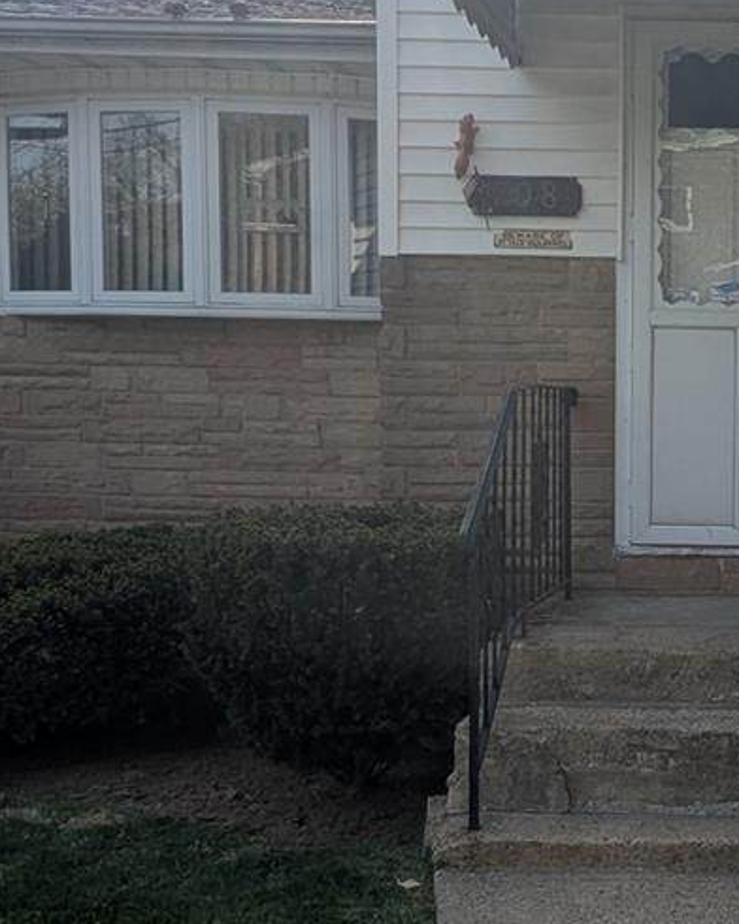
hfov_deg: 27.7
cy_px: 487
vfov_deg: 38.0
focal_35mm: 49
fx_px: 1340
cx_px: 844
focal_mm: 2.35
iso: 39
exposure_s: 1/6757
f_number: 2.2
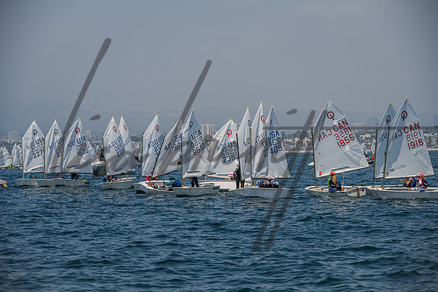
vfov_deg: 10.6
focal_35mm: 130
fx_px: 1582
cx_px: 219
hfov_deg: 15.8
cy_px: 146
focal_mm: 130
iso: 320
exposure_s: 1/2000
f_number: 7.1
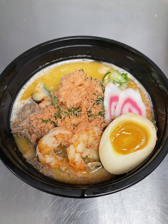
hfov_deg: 53.1
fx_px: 168
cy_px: 112
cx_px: 84
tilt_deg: -58.6
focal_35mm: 26
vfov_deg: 67.3
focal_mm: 4.2
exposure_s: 1/60
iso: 100
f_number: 1.6
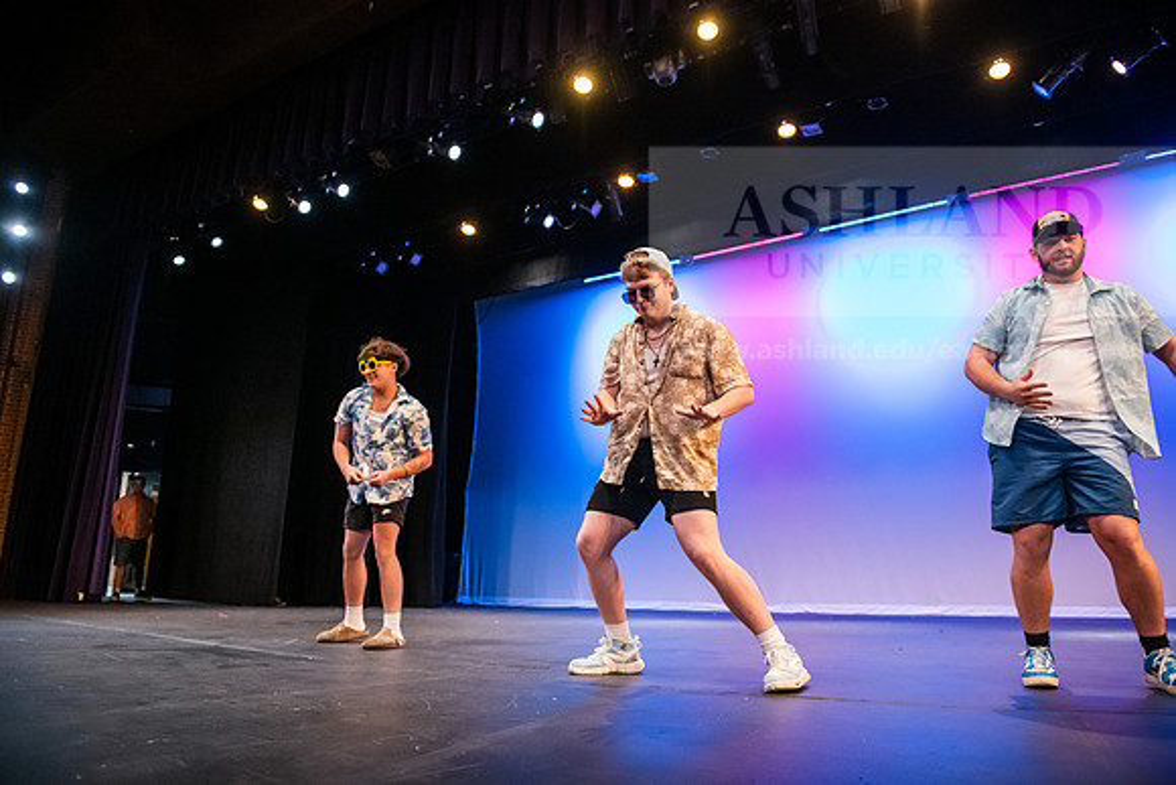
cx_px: 588
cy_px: 392
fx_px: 784
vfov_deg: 53.2
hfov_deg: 73.7
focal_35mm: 24
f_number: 3.2
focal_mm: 24
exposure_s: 1/320
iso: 4000
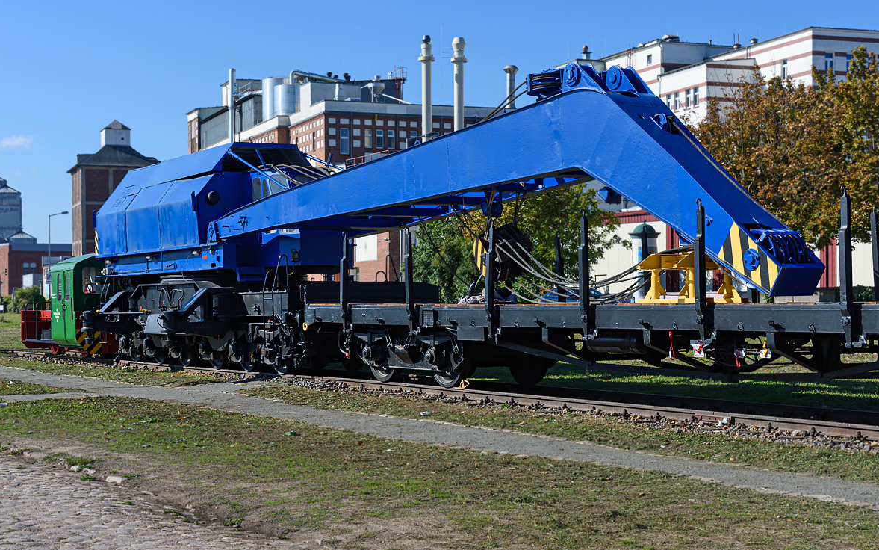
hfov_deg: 38.2
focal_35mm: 53
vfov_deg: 24.4
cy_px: 298
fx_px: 1270
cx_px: 445
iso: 100
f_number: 6.3
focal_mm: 34
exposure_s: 1/640
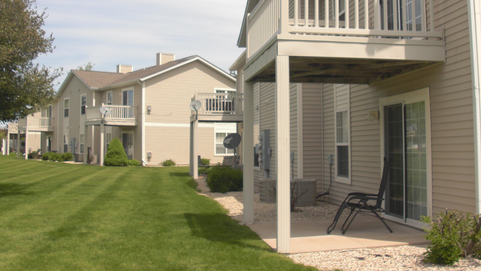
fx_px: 574
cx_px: 265
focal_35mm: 45
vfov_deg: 26.4
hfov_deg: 45.4
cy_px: 87
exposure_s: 1/160
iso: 50
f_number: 7.9
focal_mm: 6.3
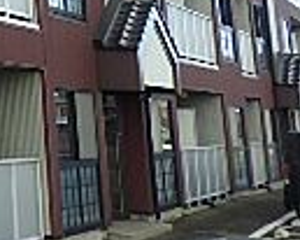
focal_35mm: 116
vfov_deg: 12.2
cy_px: -184
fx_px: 1029
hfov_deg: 13.2
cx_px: -384
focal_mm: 4.3
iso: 100
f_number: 3.3
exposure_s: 1/320
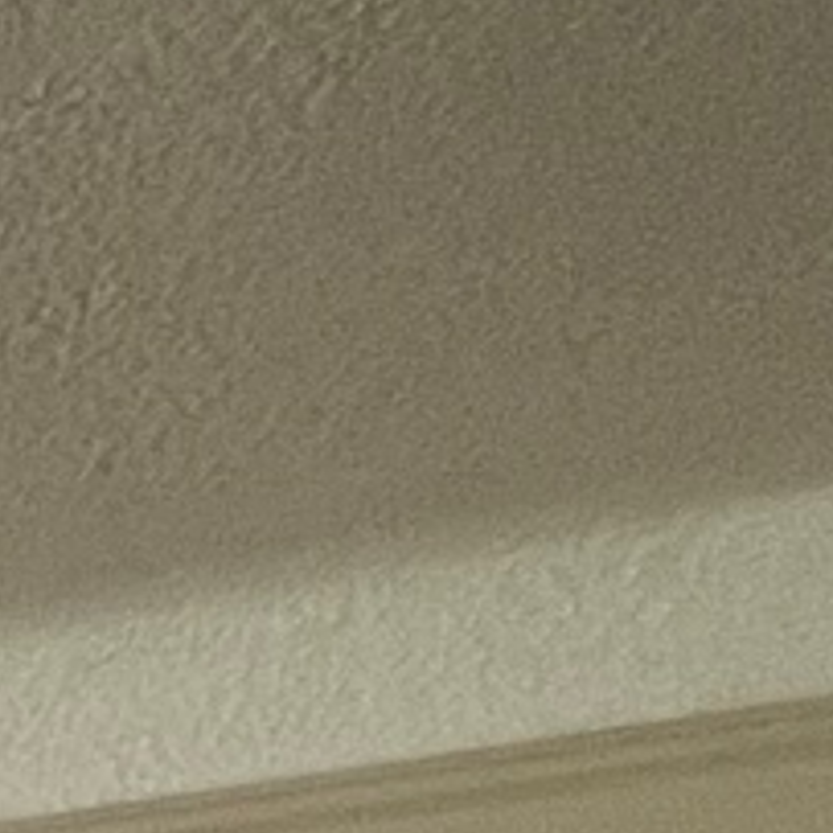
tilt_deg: +0.1
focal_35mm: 114
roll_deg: -0.2
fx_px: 3104
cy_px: 1736
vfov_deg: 13.0
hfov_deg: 7.8
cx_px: -2639
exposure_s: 1/99
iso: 100
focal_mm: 1.57
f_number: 1.8
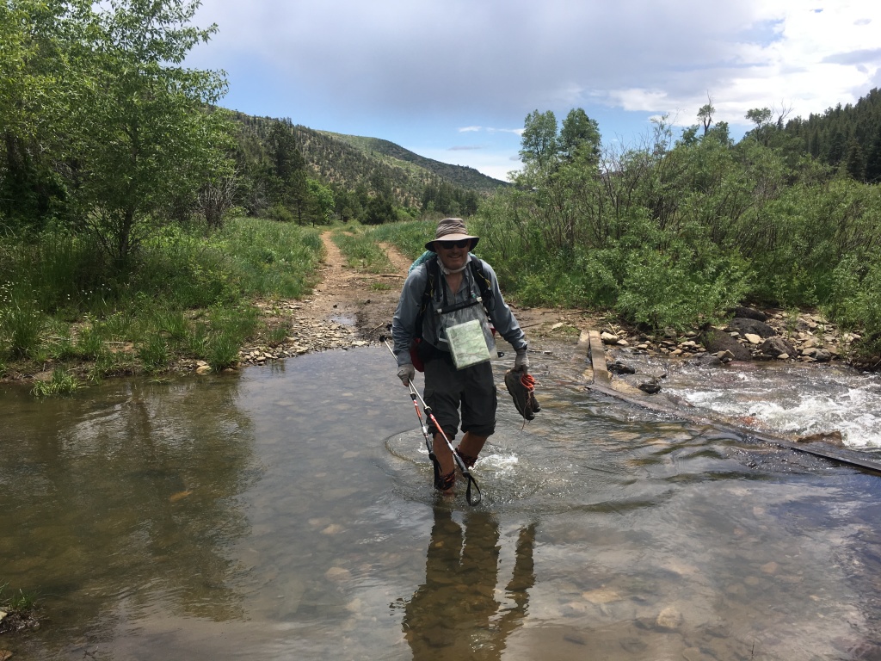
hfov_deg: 61.7
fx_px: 738
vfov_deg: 48.2
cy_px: 330
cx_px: 440
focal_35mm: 29
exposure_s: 1/1166
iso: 25
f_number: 2.2
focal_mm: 4.15
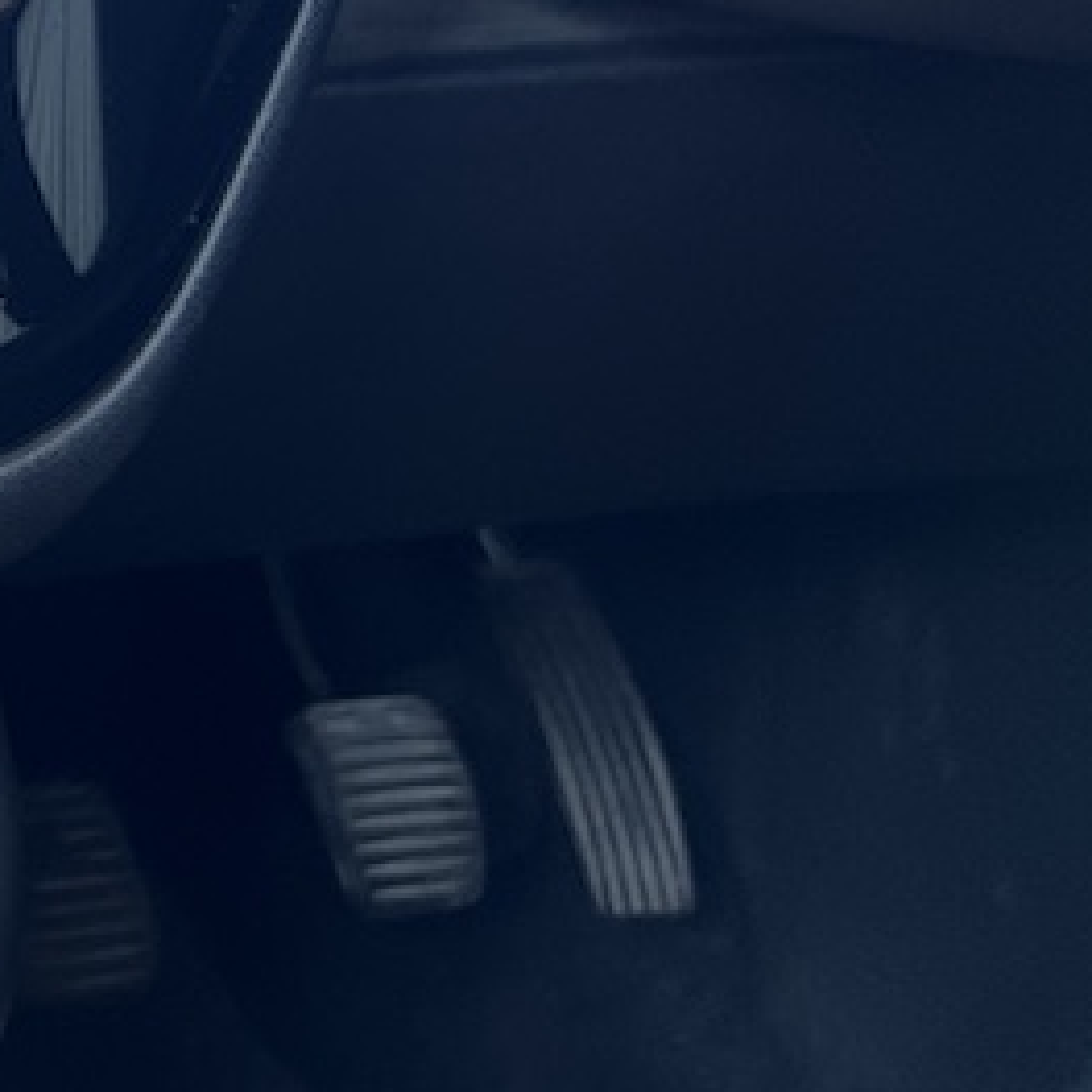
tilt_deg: -16.9
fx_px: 3105
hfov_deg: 17.0
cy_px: -136
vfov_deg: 19.1
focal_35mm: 87
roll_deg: -1.6
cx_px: -782
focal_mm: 5.7
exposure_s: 1/121
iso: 50
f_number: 1.5
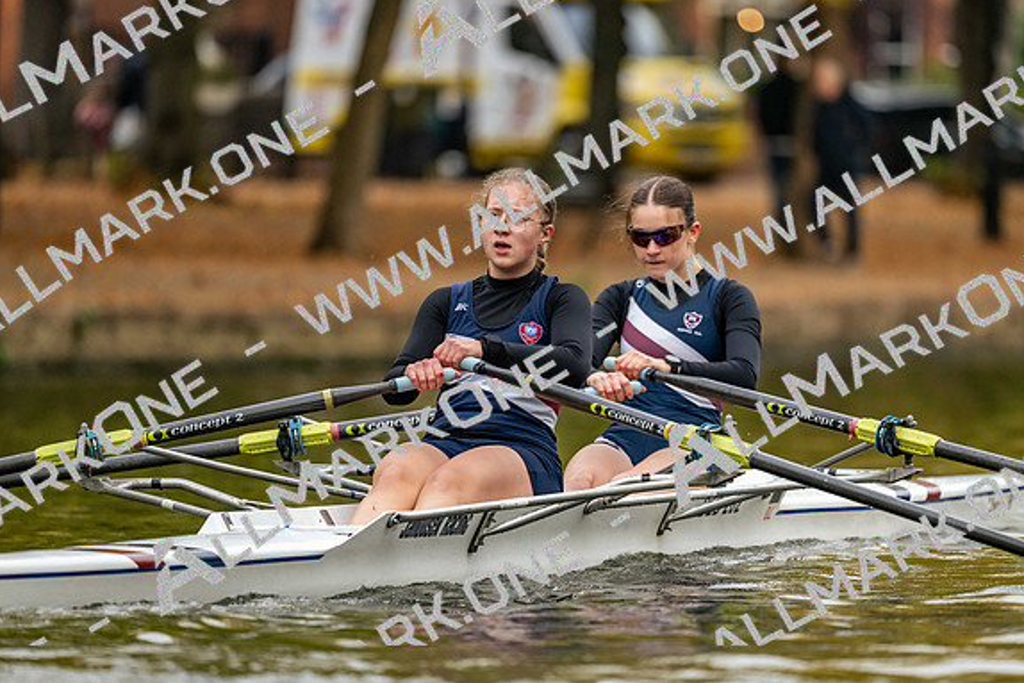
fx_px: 11494
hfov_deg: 5.1
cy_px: 340
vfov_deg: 3.4
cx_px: 516
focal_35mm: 404
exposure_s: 1/2500
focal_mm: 400
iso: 2800
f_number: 4.5
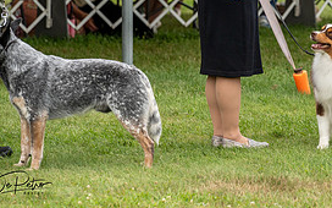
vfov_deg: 3.2
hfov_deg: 5.1
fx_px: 3719
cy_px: -21
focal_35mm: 411
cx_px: 326
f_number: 5
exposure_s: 1/800
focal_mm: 189
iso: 400
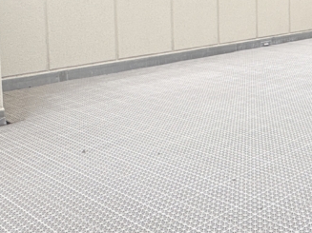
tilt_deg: -2.6
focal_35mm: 55
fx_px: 496
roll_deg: +0.2
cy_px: 9
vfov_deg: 25.4
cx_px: 314
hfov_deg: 32.1
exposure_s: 1/1323
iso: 40
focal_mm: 2.22
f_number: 2.2
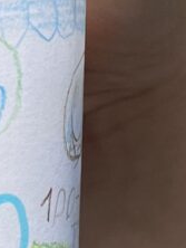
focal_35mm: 187
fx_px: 1337
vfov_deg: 10.2
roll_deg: -8.3
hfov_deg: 7.9
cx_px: 159
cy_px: 392
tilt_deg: -28.1
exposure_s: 1/3571
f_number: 1.5
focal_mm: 5.7
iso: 50
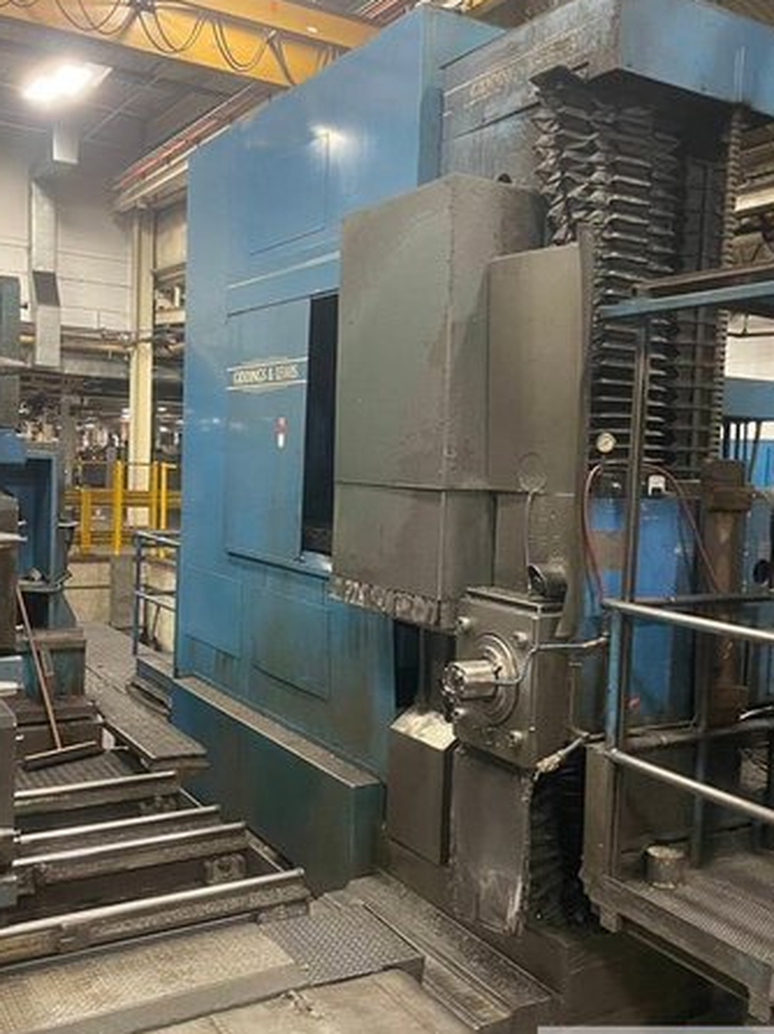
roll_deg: -2.4
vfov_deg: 52.7
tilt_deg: -0.8
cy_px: 519
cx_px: 419
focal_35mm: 35
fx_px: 1044
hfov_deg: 40.6
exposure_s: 1/60
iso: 400
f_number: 1.6
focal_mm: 4.2
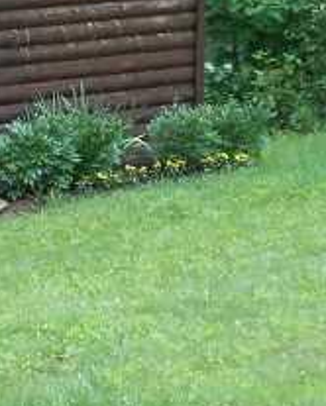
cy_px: 33
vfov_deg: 11.5
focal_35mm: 166
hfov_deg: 9.0
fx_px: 1999
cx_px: -204
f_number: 4.5
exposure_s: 1/80
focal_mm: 7.8
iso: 80
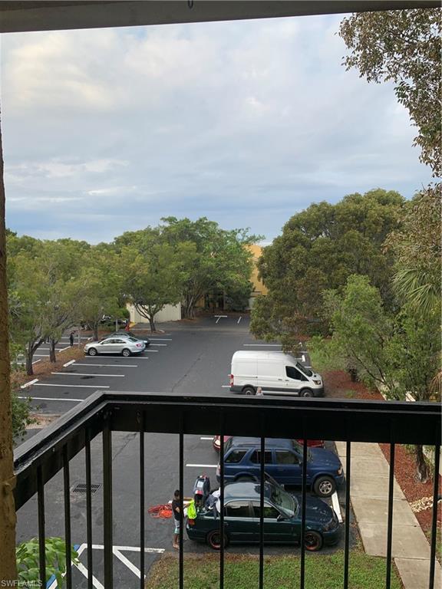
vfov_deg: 67.3
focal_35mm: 26
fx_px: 443
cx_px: 221
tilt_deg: -3.2
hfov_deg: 53.1
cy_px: 294
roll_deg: -0.4
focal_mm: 4.25
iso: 25
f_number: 1.8
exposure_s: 1/410
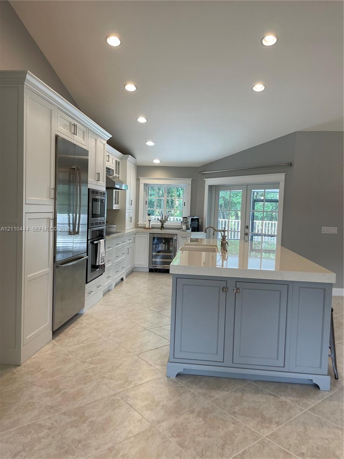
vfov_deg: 67.3
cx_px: 172
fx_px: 345
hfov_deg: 53.1
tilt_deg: -2.9
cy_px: 230
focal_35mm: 26
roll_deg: -2.4
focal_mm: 4.2
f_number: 1.6
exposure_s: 1/120
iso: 64
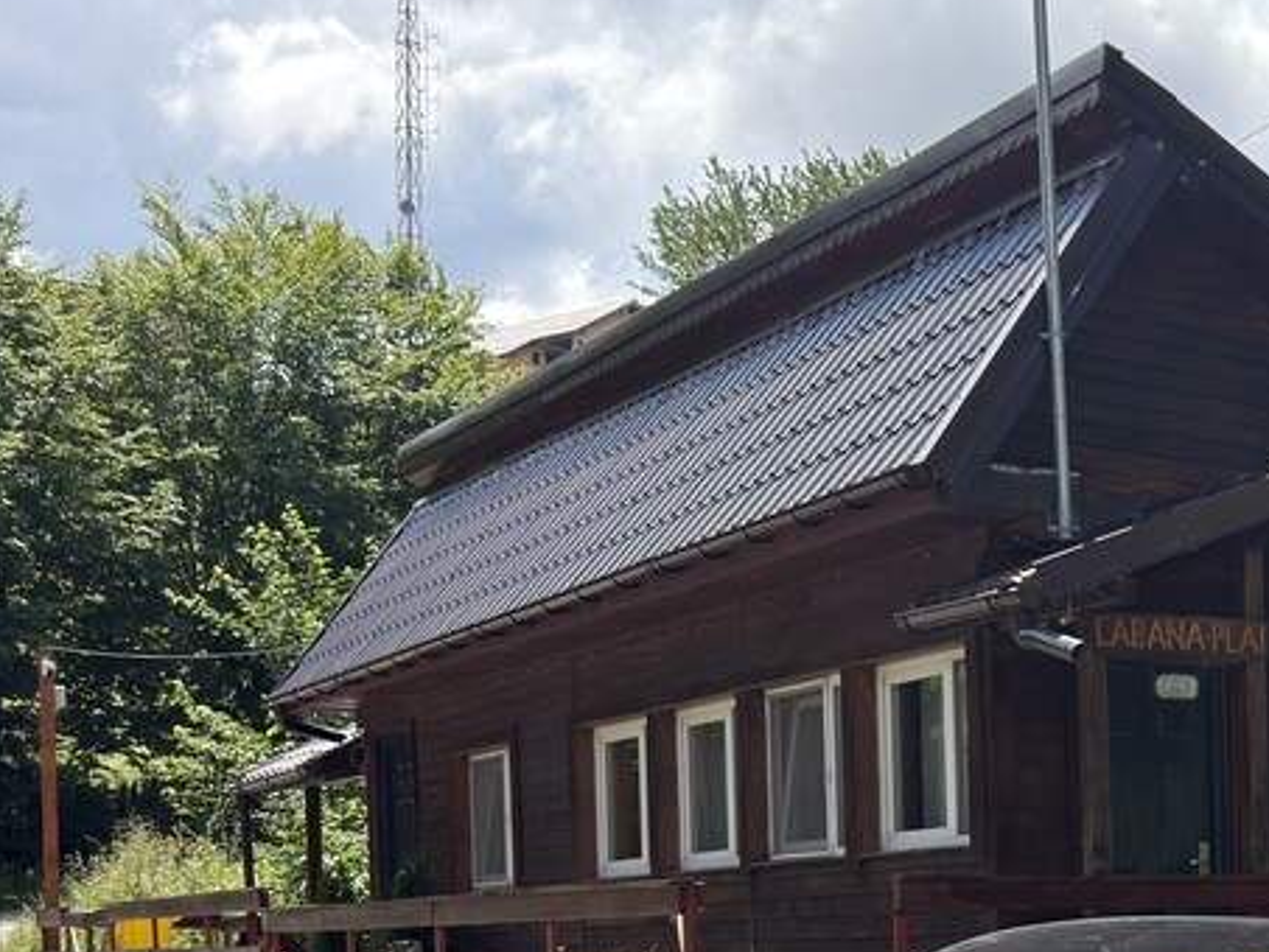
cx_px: 1378
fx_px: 2567
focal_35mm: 70
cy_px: 941
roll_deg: +0.8
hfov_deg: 25.8
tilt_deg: -0.2
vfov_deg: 20.4
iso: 80
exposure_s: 1/3610
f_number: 1.78
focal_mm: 6.76
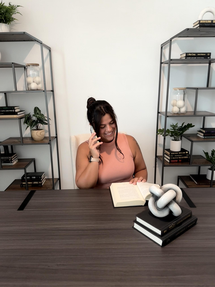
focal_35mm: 24
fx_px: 199
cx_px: 108
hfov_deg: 56.8
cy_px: 144
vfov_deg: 71.6
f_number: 1.78
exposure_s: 1/60
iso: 160
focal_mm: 6.76
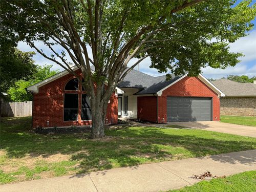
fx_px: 177
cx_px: 128
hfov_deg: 71.6
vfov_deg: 56.8
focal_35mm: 24
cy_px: 96
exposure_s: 1/3247
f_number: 1.78
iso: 80
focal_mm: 6.76
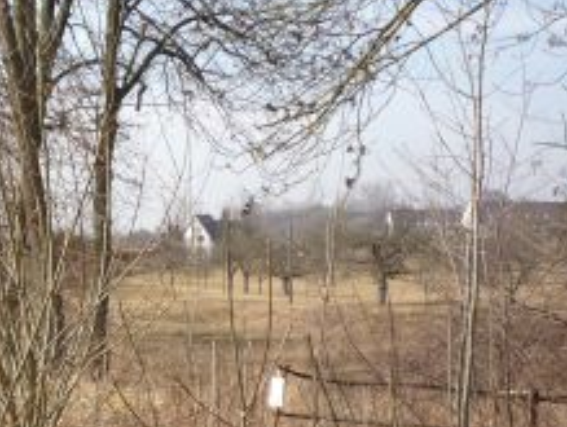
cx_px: 16
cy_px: 393
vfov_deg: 20.6
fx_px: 1148
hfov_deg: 26.4
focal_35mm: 70
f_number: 4
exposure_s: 1/400
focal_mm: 5.2
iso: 100
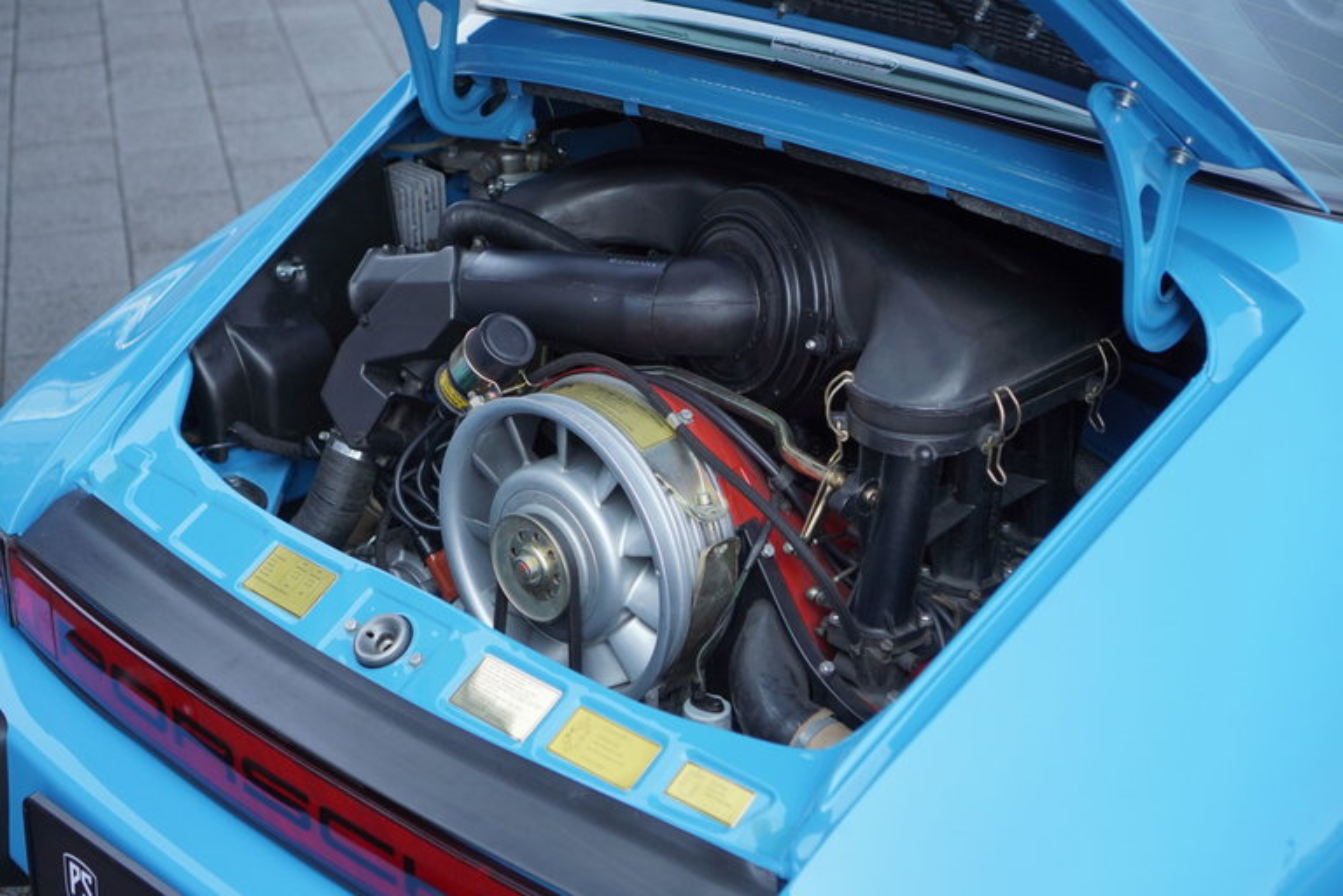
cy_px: 448
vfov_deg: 25.8
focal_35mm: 52
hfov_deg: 37.8
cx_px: 672
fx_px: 1959
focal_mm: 35
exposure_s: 1/1000
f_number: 3.2
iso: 400
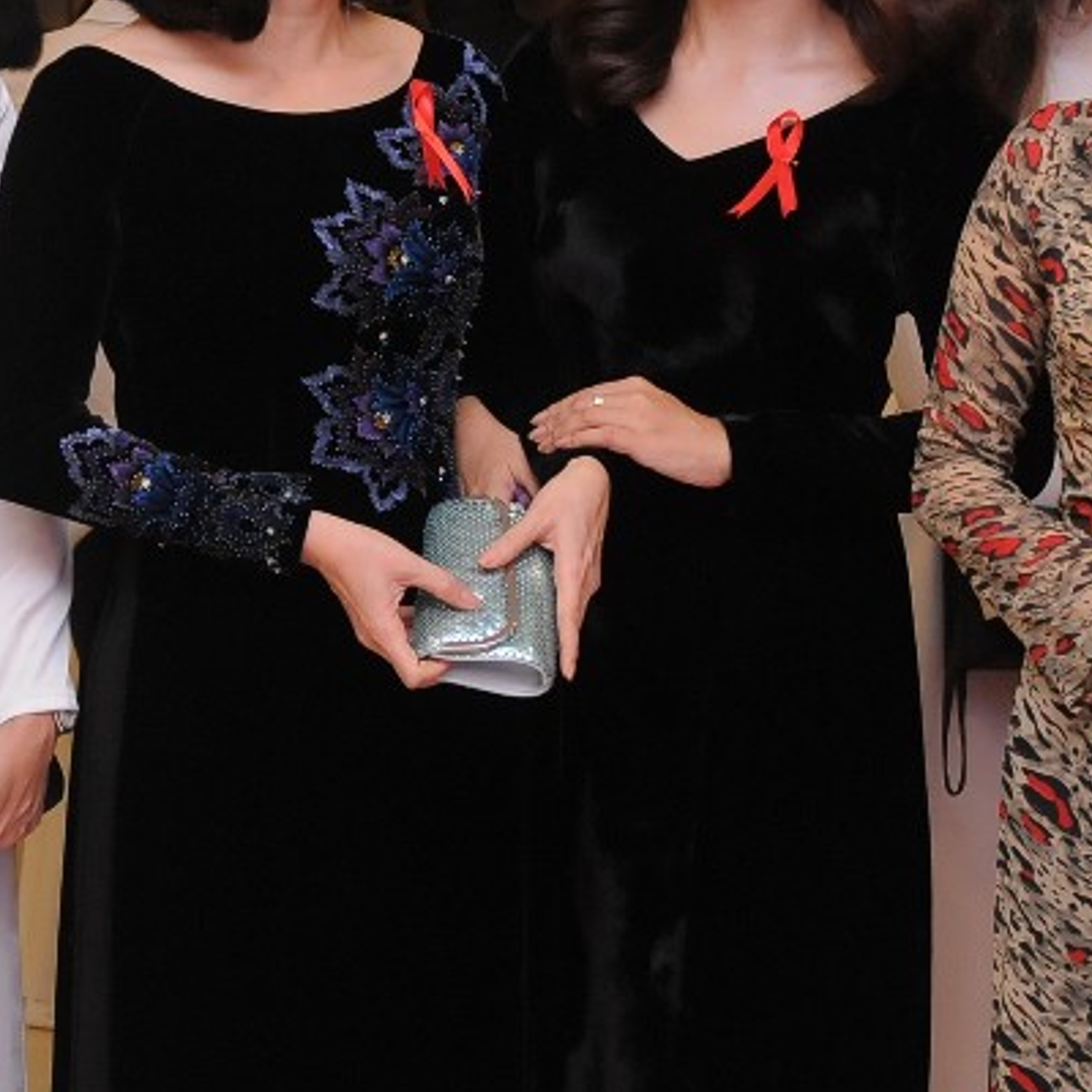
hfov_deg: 13.9
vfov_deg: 13.9
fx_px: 4461
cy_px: 254
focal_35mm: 125
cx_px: 172
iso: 1000
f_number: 4
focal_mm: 34
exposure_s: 1/100
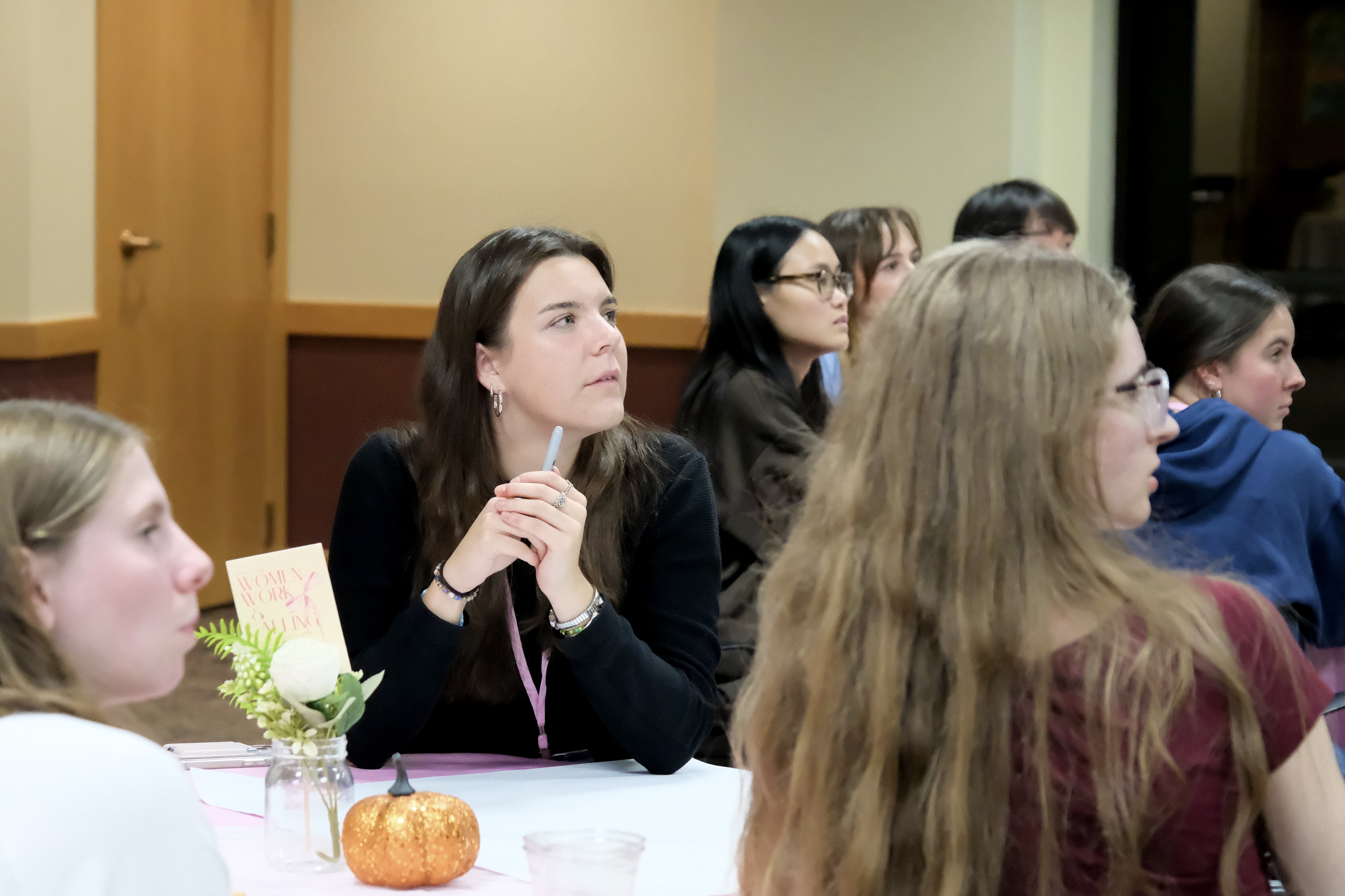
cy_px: 481
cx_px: 476
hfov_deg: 17.8
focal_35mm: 115
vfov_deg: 11.9
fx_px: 4296
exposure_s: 1/240
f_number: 3.2
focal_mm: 55
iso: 6400
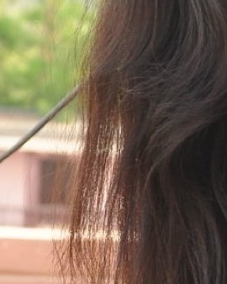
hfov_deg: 4.2
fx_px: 3034
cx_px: 456
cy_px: 260
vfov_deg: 5.4
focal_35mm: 361
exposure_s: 1/125
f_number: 6.3
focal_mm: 48
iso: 400
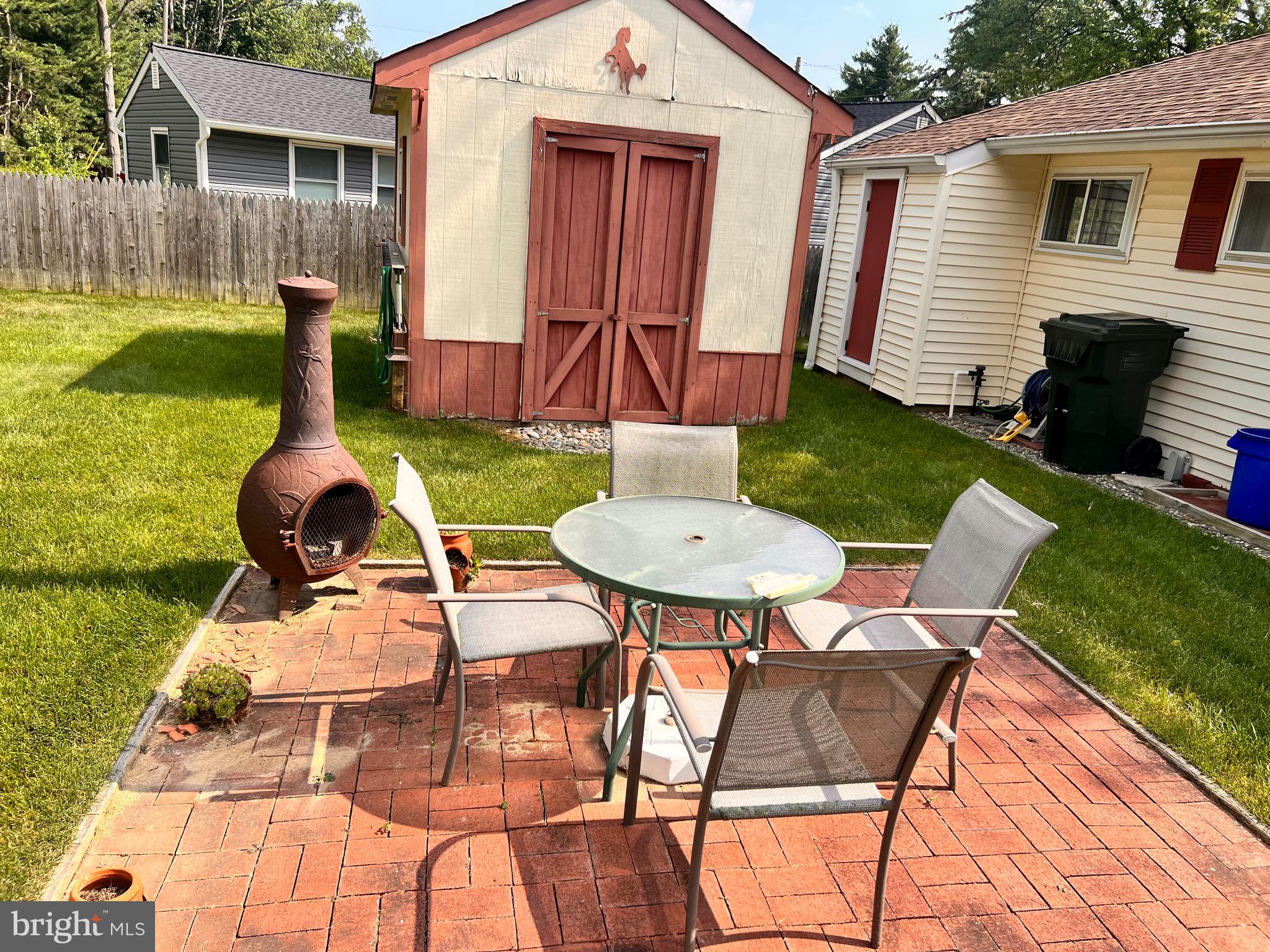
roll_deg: -4.8
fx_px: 954
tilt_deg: -15.4
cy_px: 476
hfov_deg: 67.3
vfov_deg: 53.1
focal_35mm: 26
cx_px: 635
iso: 50
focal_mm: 5.7
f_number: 1.5
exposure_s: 1/2208
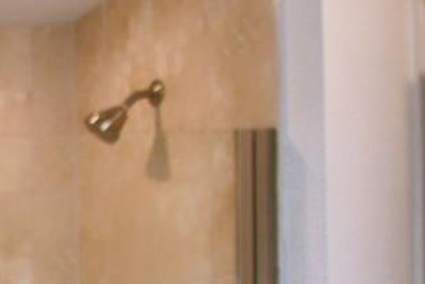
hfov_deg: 17.3
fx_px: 909
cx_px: -467
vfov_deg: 16.9
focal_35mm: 77
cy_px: 345
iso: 100
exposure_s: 1/100
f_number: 4.5
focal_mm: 10
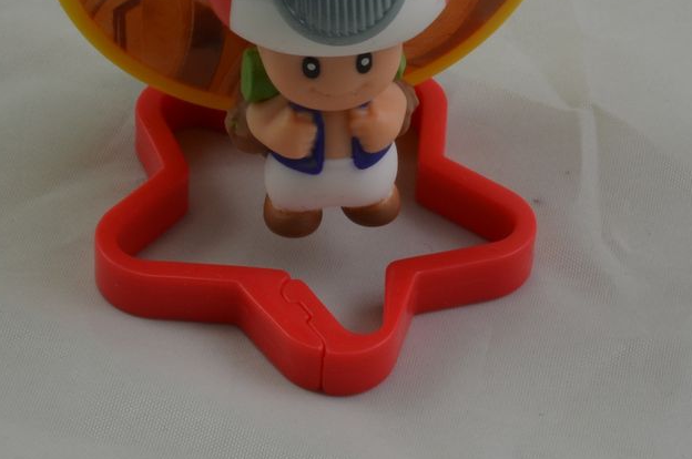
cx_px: 437
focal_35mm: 173
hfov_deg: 11.9
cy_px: 131
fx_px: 3320
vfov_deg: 7.9
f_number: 20
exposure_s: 1/3
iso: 100
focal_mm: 40
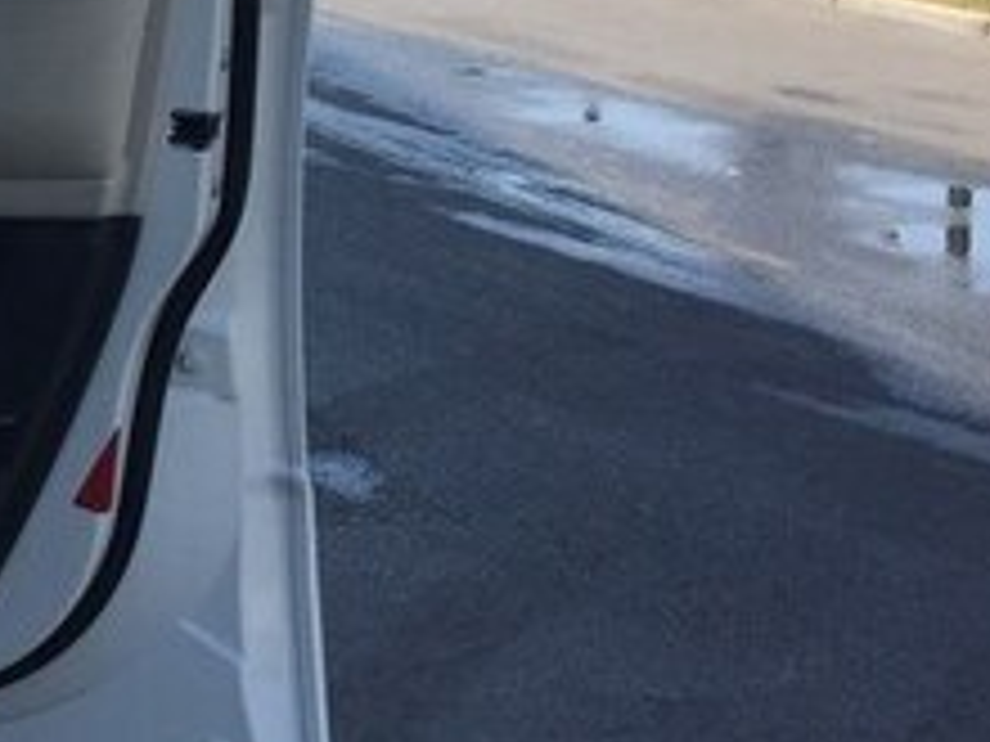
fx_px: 2488
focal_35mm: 87
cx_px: -230
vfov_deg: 16.4
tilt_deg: -3.8
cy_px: -110
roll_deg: -0.7
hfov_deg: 20.8
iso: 32
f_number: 2.2
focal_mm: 4.15
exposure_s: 1/1163
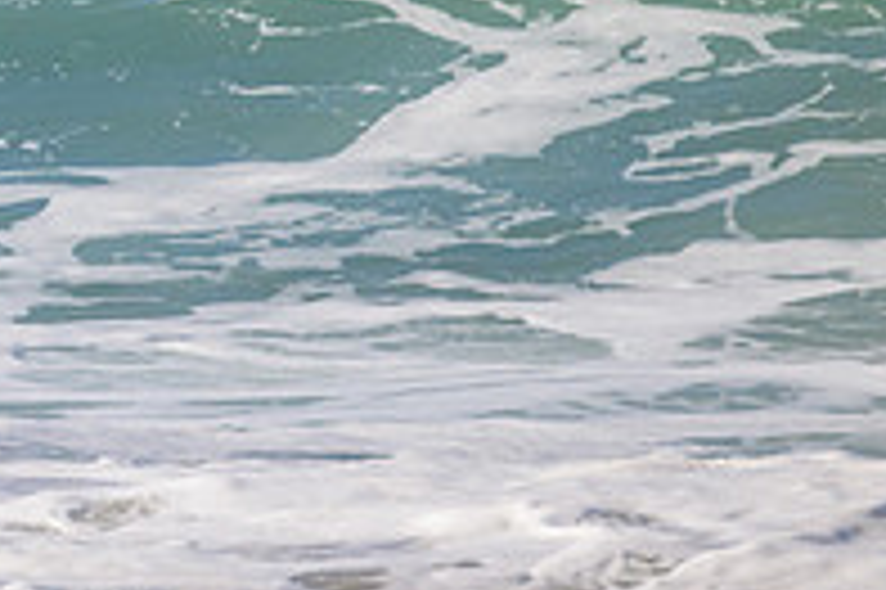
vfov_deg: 0.6
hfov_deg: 0.9
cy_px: -164
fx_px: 58057
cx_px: -387
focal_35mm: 2361
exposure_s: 1/2000
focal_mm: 800
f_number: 11
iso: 1400
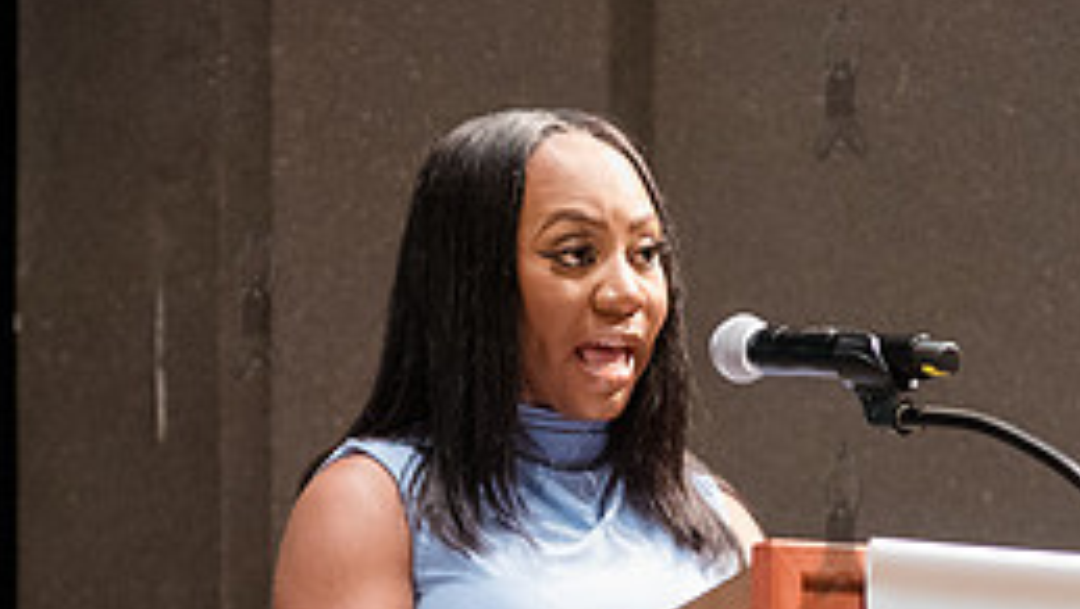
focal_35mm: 575
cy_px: 406
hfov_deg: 3.8
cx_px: 567
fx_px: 16475
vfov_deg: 2.1
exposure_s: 1/200
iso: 5000
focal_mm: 200
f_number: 4
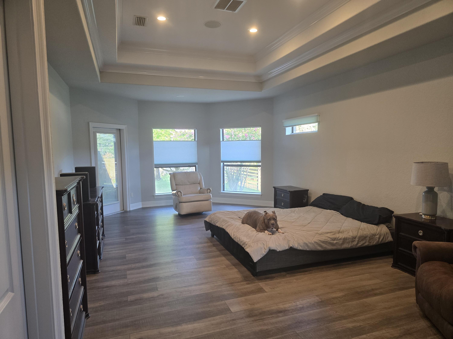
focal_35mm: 23
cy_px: 170
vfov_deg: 58.9
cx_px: 226
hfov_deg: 73.9
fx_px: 301
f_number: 1.7
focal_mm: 6.3
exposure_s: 1/120
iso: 200
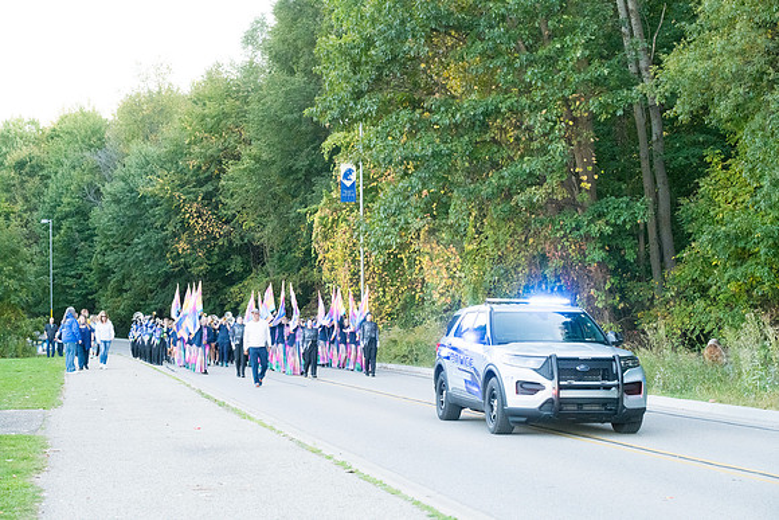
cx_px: 390
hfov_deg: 28.8
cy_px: 260
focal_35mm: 70
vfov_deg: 19.5
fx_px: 1515
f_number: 6.3
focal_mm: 70
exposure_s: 1/500
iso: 4000
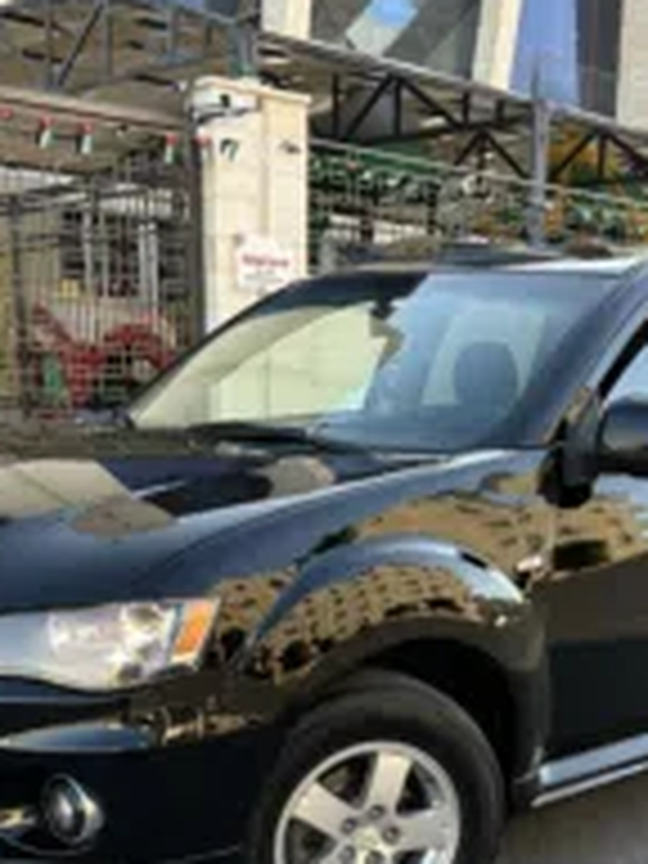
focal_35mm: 50
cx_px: 374
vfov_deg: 35.8
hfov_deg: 29.1
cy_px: 783
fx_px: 1248
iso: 80
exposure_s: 1/431
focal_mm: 6.86
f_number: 1.78
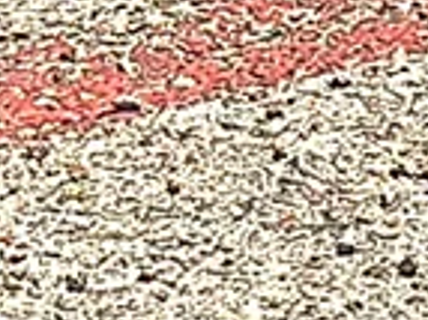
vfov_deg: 3.0
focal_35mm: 491
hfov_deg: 4.0
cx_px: -45
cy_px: -271
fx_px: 6066
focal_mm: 6.86
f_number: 1.78
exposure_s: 1/3623
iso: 80
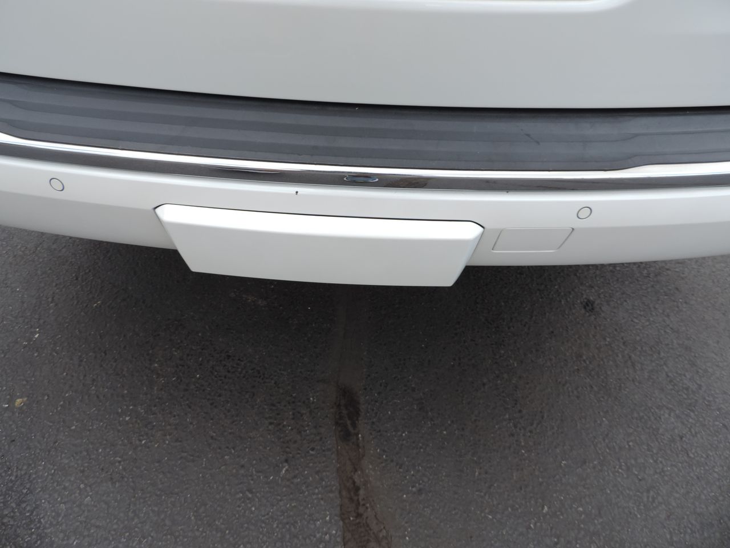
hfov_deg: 71.6
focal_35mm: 24
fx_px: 506
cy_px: 274
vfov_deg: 56.8
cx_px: 365
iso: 80
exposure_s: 1/400
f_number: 3
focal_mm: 4.3
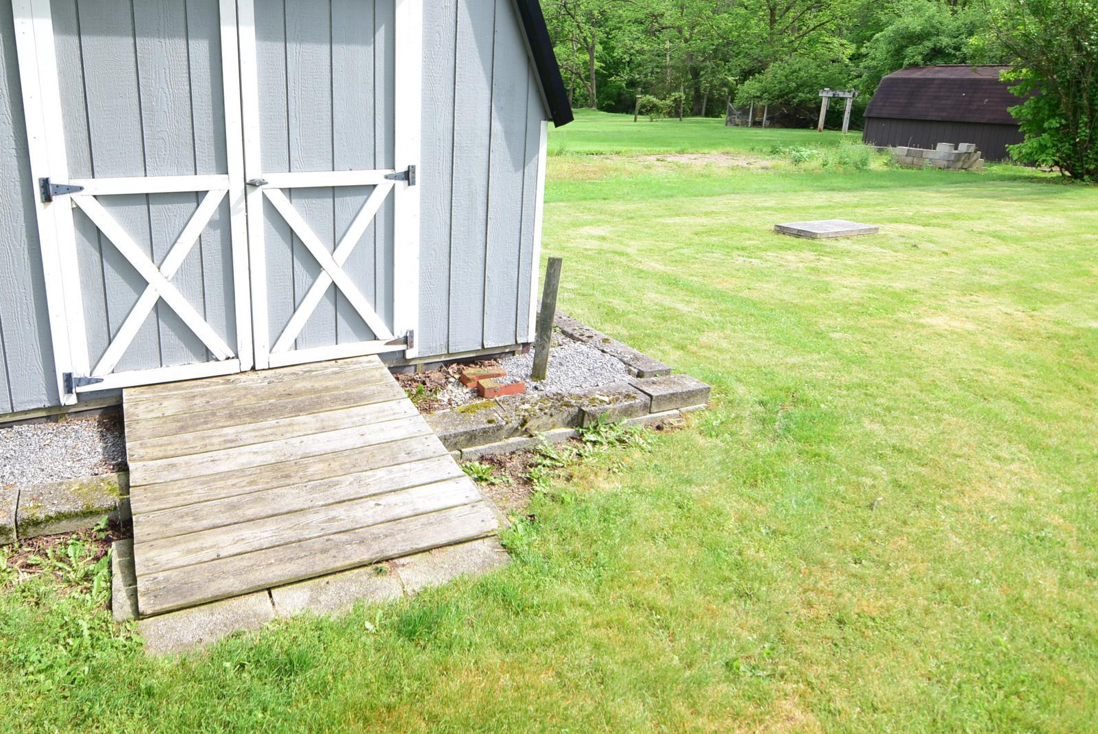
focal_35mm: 23
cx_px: 412
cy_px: 282
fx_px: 702
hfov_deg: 74.7
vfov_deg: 54.7
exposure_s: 1/250
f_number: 8
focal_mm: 12
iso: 250
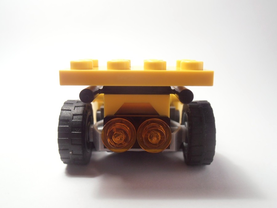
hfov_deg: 50.1
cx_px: 138
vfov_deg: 38.7
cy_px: 104
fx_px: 296
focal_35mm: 37
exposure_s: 1/40
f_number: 3.9
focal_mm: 6.61
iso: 100
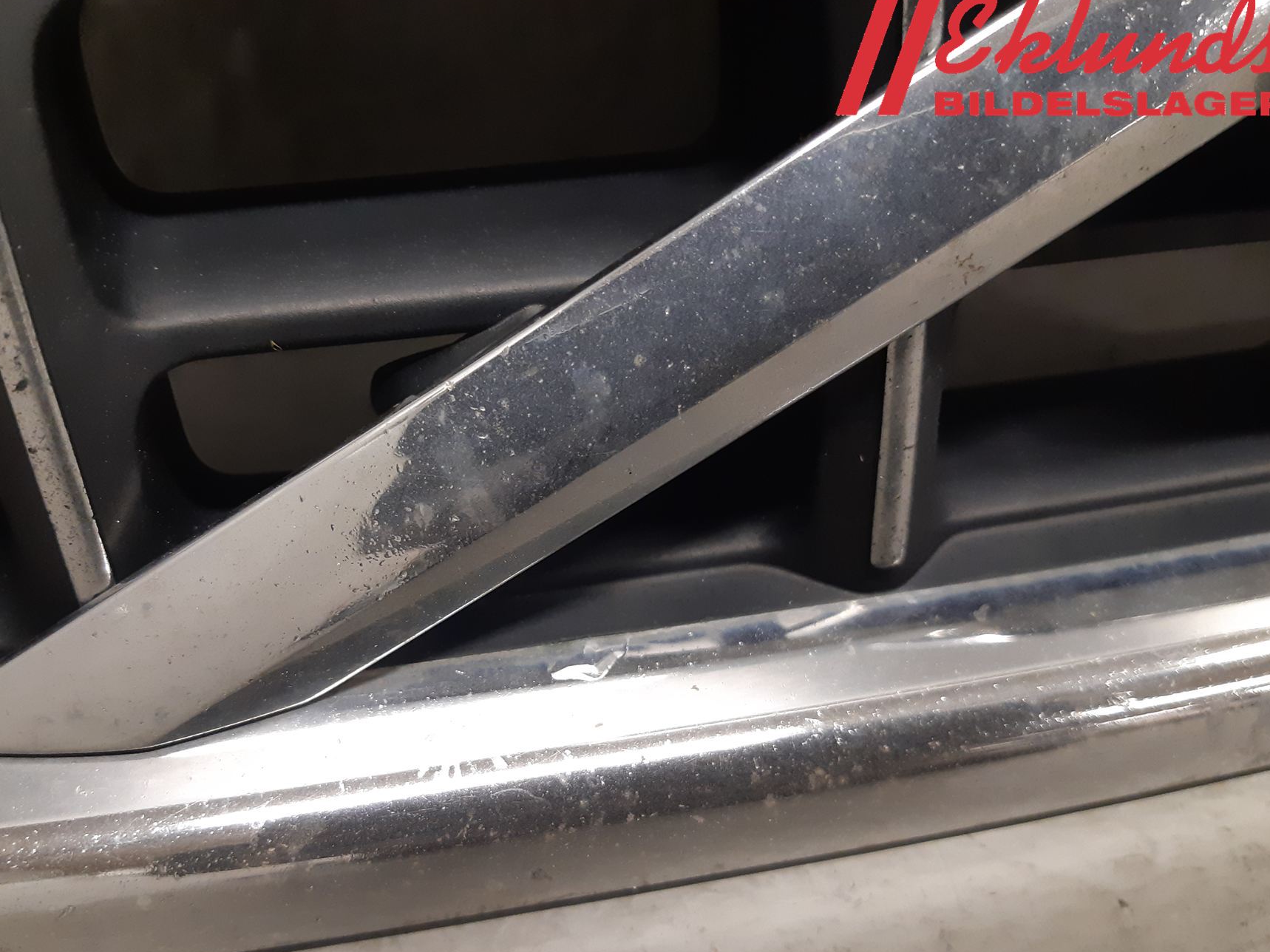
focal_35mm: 31
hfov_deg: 58.1
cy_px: 558
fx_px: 1137
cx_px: 532
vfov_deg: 45.3
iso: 200
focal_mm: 3.93
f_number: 1.7
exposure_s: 1/50
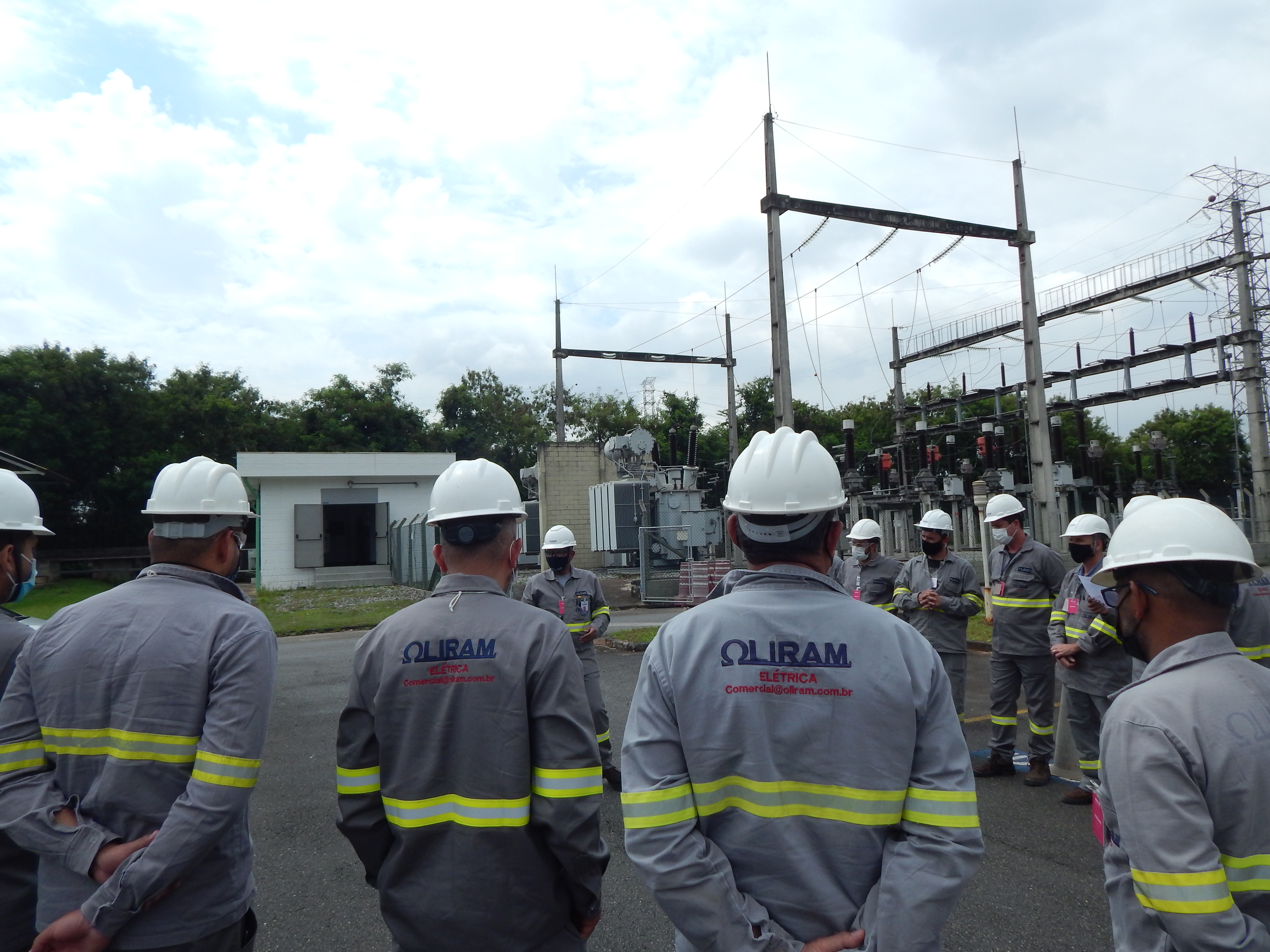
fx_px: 844
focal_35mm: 23
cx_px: 635
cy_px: 476
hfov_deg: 73.9
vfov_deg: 58.9
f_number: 6
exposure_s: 1/1250
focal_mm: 4
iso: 125
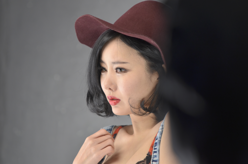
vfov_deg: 4.6
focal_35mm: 300
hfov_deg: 6.9
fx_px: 2062
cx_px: 124
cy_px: 82
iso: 400
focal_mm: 200
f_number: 4
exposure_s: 1/160
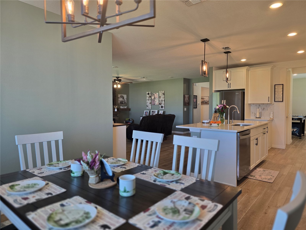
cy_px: 115
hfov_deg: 73.9
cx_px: 153
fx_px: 203
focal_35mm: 23
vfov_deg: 58.9
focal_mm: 6.3
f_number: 1.7
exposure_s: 1/120
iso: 160
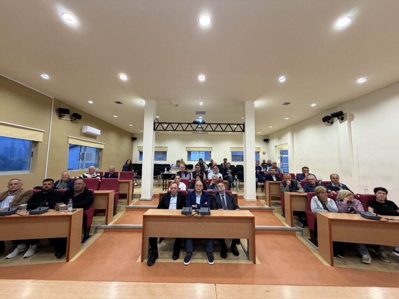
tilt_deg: +5.1
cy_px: 150
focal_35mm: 14
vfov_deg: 85.7
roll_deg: -0.6
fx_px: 161
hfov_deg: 102.1
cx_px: 200
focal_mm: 2.22
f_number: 2.2
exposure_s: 1/50
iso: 320
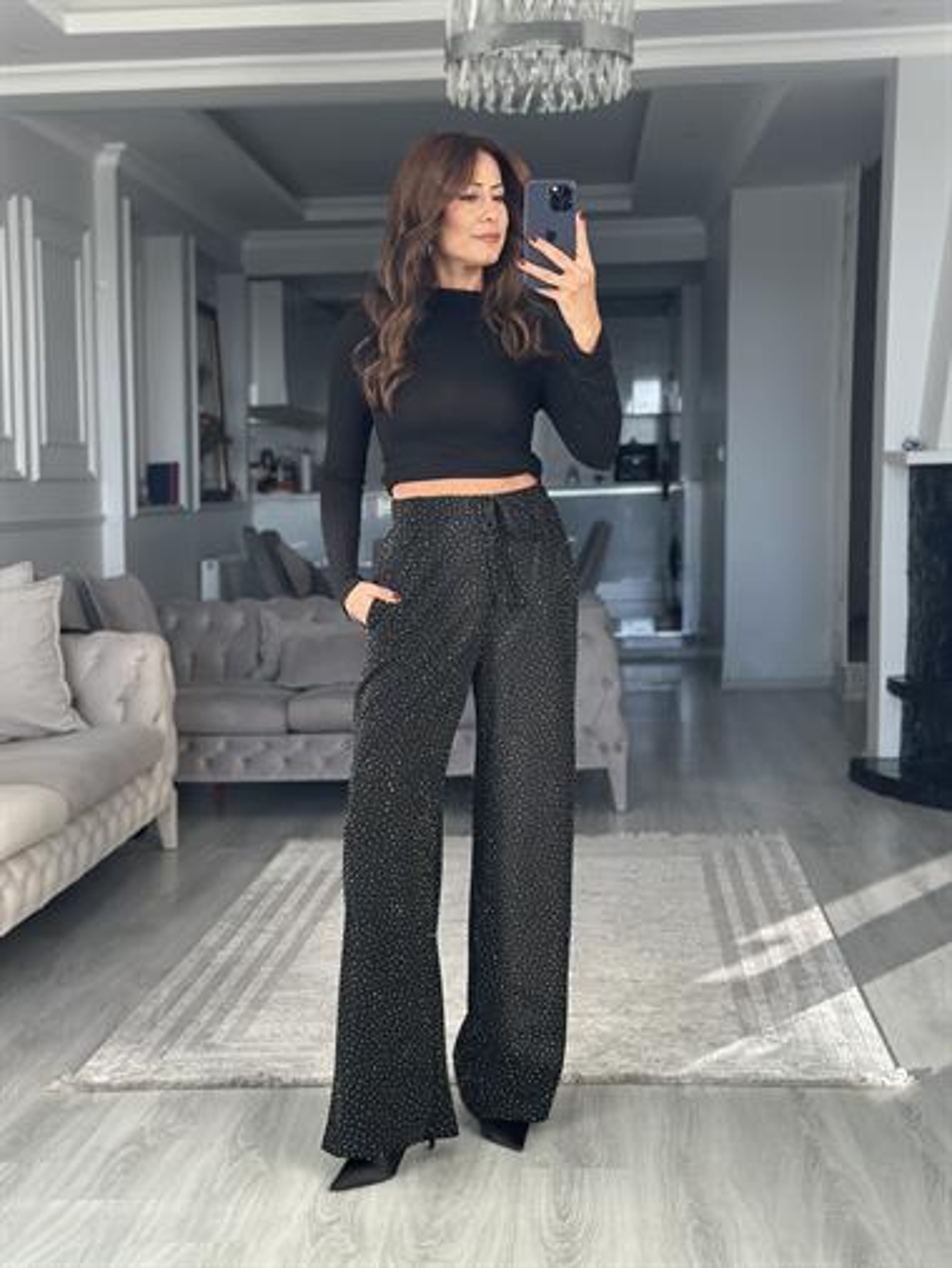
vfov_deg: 39.6
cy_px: 634
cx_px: 476
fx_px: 1759
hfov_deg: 30.3
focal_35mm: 48
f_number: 1.78
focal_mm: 6.86
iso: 100
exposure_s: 1/172
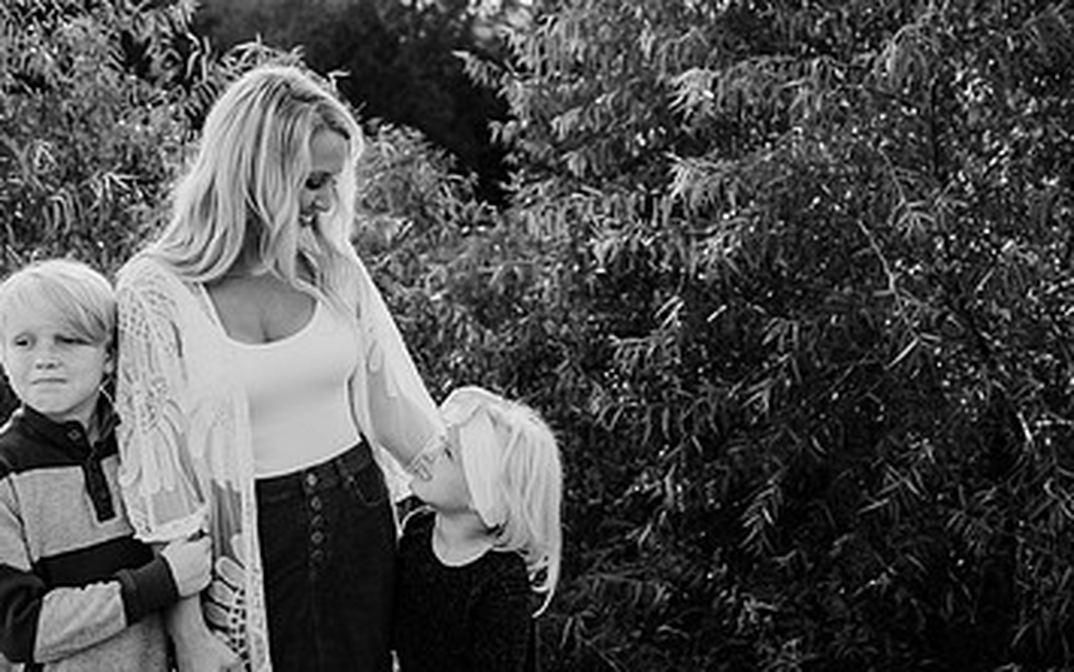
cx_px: 505
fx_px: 1171
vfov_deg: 32.0
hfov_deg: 49.2
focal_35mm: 40
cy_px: 292
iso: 200
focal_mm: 24
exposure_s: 1/1250
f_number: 2.5
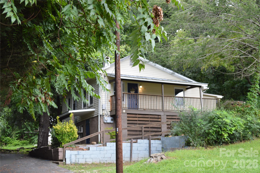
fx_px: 433
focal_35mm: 60
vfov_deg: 22.6
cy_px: 86
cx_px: 130
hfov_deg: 33.4
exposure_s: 1/125
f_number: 5.3
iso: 400
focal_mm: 40
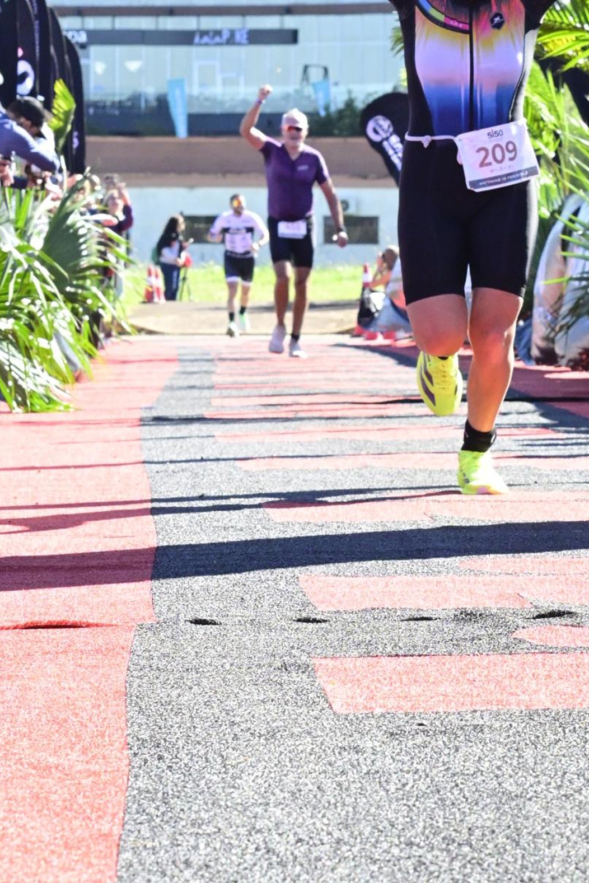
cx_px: 540
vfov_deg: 9.6
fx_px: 5225
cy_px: 93
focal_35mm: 213
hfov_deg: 6.4
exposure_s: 1/1000
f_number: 8
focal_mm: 70
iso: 2500
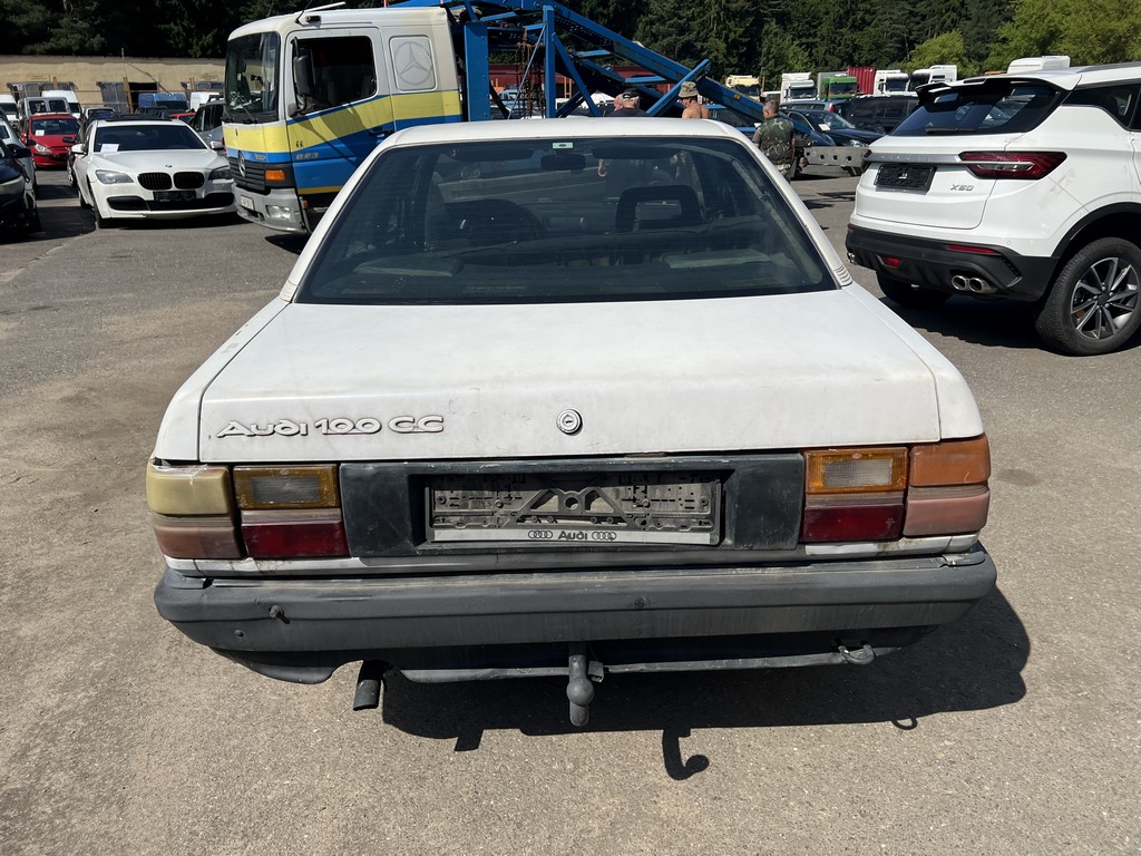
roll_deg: +2.4
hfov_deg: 67.3
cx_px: 570
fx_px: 857
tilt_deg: -20.1
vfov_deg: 53.1
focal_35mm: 26
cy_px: 428
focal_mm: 5.7
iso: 50
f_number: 1.5
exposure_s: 1/8696
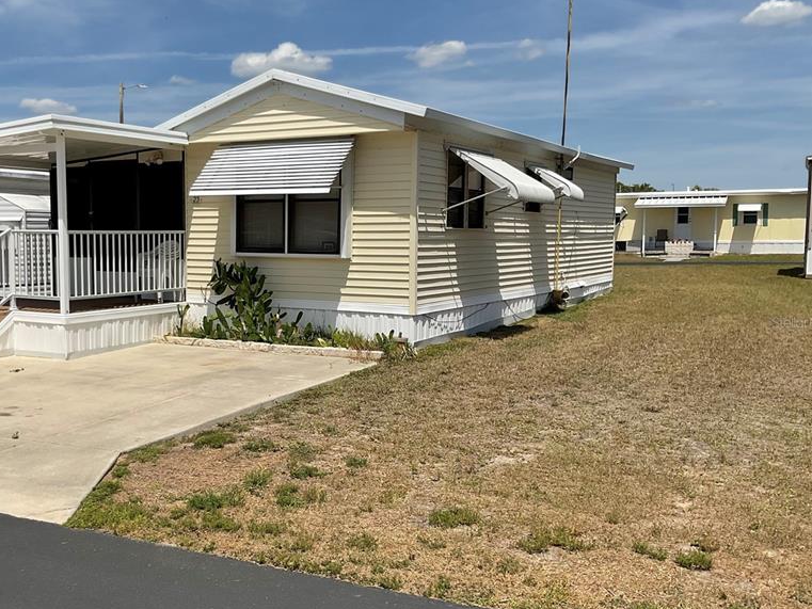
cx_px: 290
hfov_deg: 47.3
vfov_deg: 36.8
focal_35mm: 39
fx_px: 915
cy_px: 322
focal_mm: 3
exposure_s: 1/4065
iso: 20
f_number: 1.8
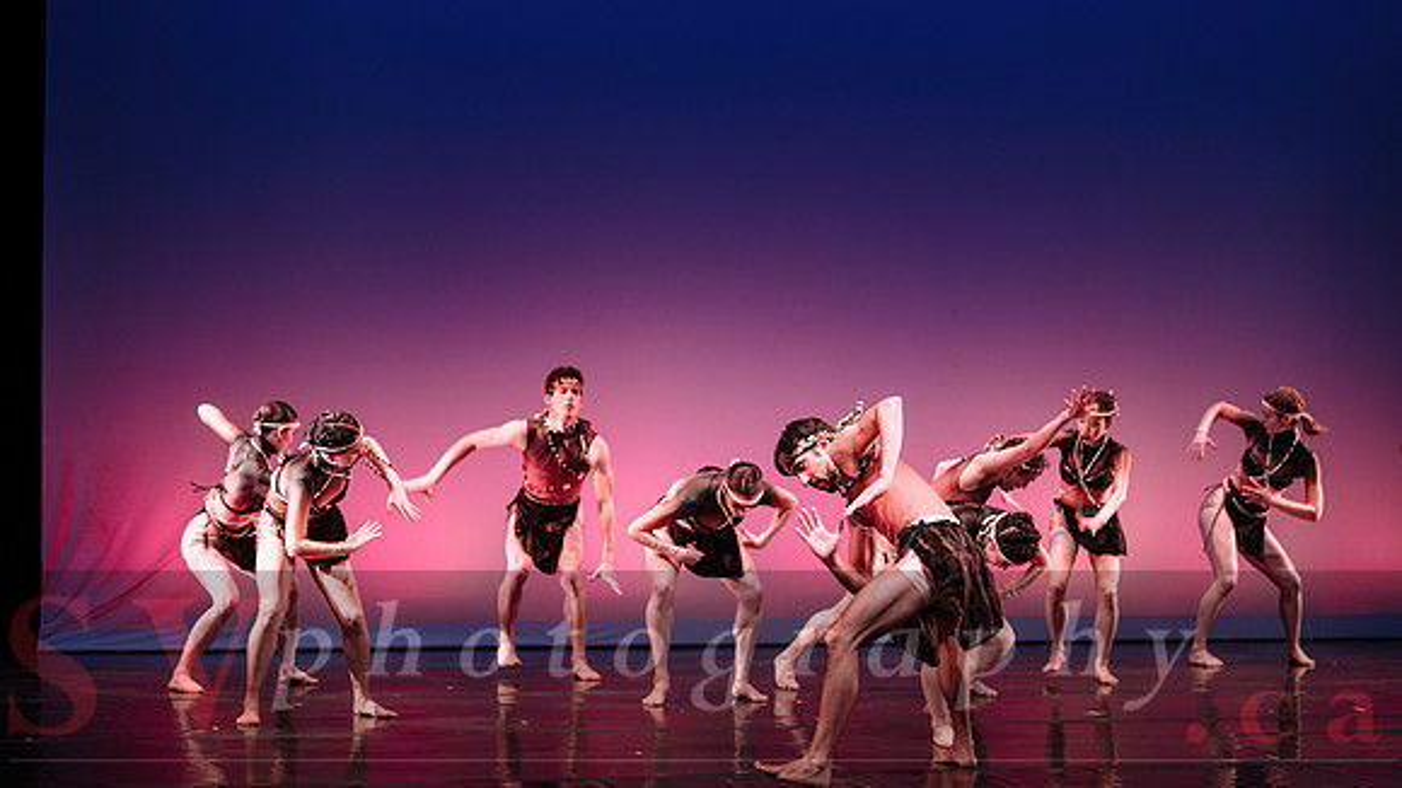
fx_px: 2920
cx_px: 701
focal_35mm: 79
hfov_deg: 27.0
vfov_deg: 15.4
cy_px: 394
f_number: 2.8
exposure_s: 1/200
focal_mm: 75
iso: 1600
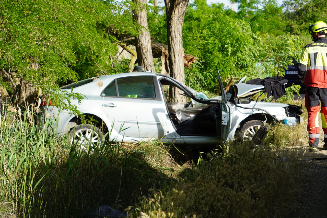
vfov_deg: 13.8
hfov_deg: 20.6
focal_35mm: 99
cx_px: 164
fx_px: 899
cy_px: 109
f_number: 6.3
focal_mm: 66
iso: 100
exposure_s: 1/160
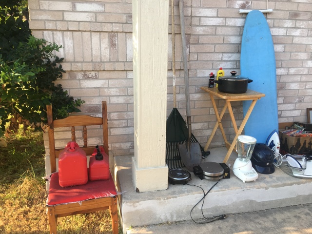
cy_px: 117
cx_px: 156
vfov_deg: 48.2
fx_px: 261
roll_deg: -0.4
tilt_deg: -15.6
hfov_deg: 61.7
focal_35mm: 29
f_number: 2.2
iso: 25
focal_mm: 4.15
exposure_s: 1/120
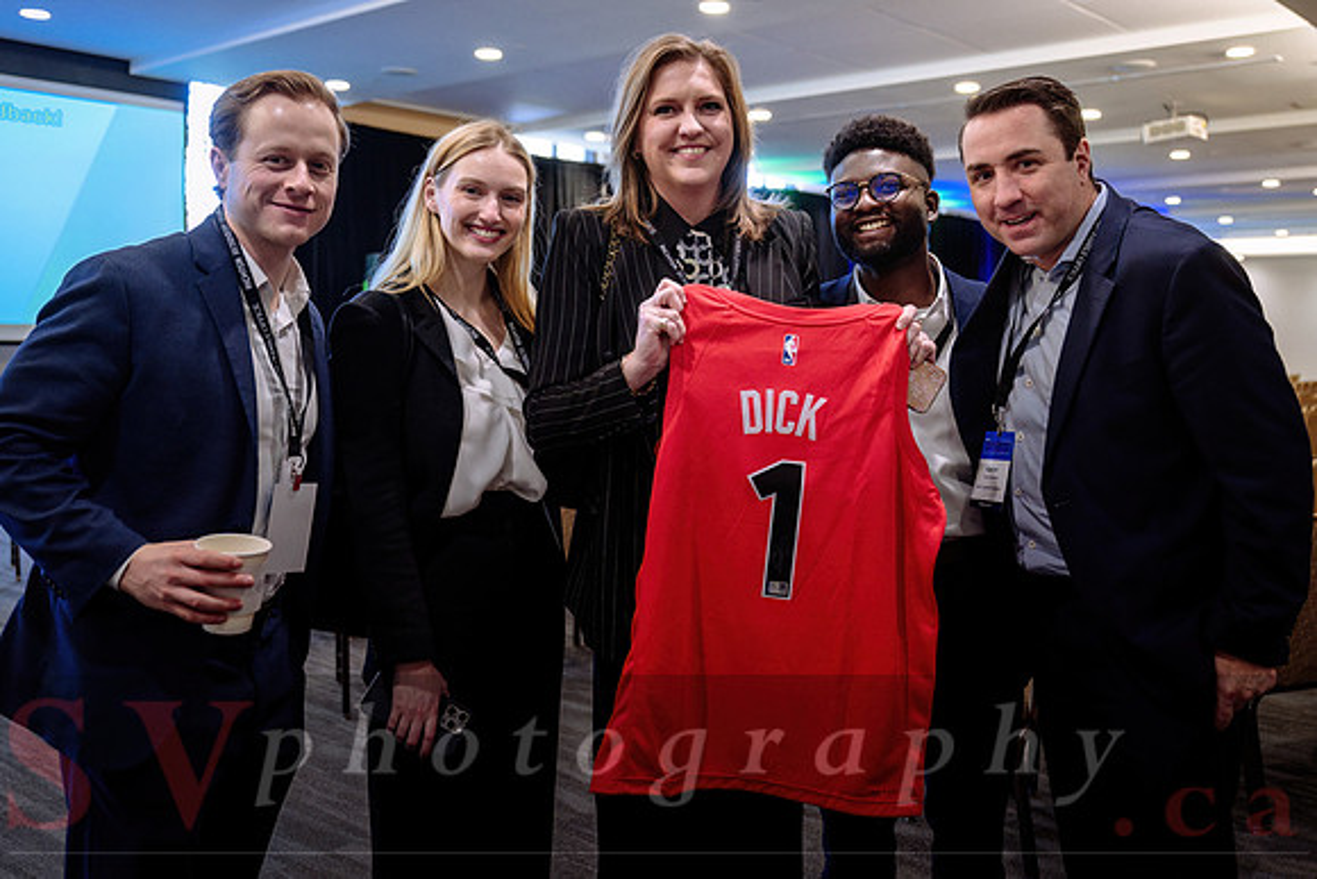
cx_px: 691
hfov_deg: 54.5
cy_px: 375
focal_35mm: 35
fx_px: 1279
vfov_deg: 37.8
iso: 1000
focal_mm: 30.5
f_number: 2.8
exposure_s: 1/80
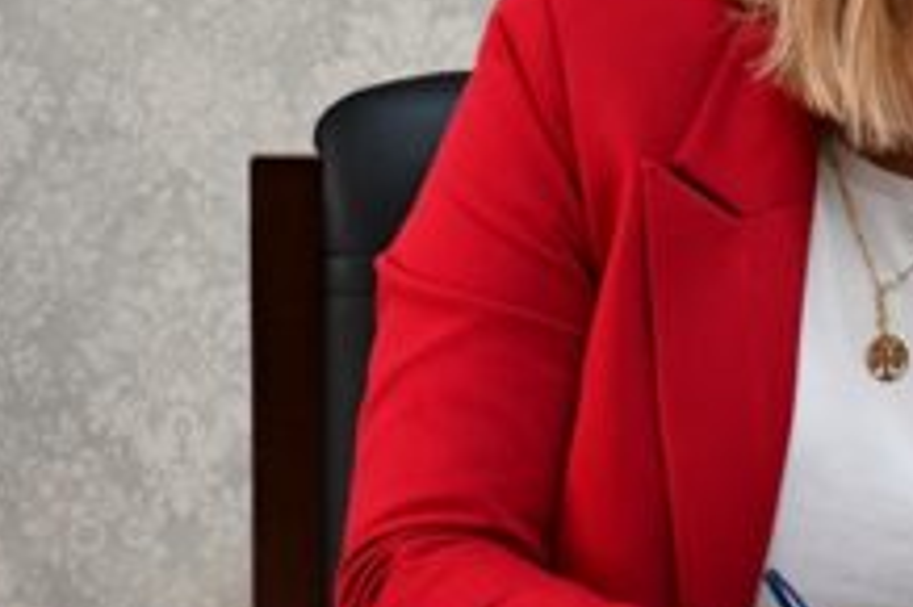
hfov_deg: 6.8
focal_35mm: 296
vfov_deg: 4.6
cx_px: 1545
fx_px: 7501
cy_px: 201
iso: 1800
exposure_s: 1/125
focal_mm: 56
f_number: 4.8
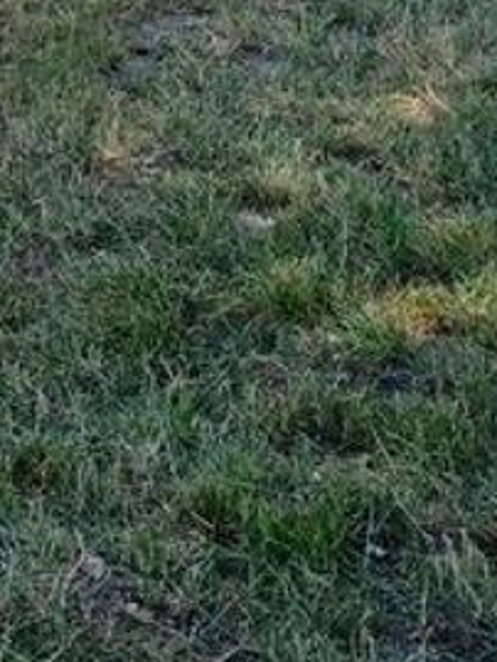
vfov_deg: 14.7
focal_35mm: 124
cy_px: -348
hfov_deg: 11.7
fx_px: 2372
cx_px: -135
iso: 32
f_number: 1.8
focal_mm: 4.6
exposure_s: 1/139
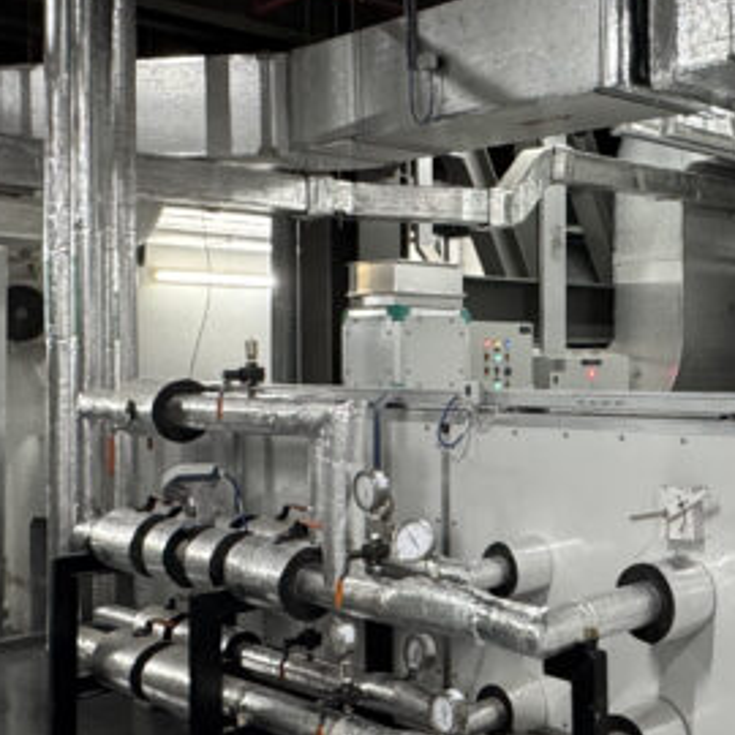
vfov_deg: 36.1
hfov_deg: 33.8
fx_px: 1129
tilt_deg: +0.3
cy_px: 354
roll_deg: +0.7
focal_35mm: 47
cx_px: 681
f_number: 2.2
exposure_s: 1/50
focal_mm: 2.22
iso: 250
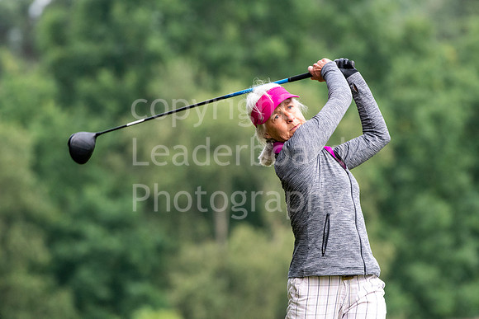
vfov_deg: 2.6
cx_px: 240
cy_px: 160
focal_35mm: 525
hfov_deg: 3.9
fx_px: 6987
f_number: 5.6
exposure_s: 1/1000
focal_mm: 350
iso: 1250
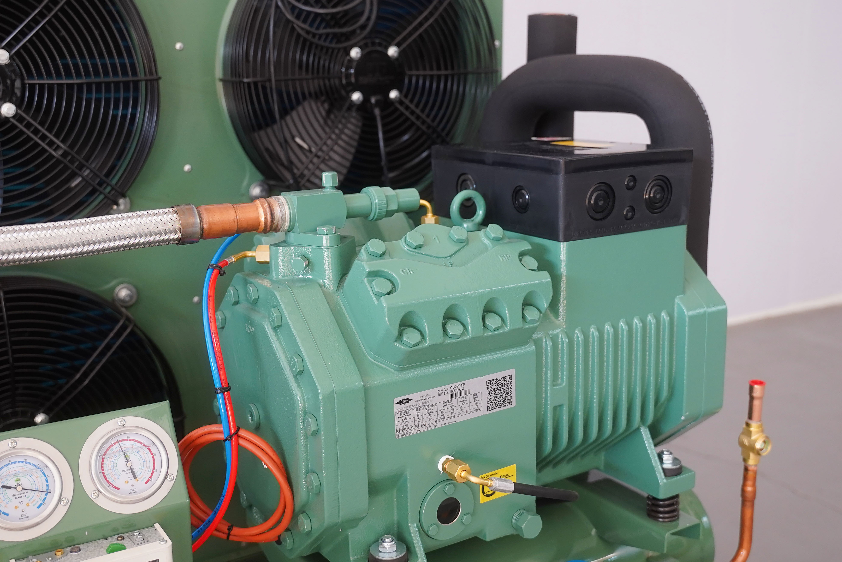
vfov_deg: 33.4
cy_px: 281
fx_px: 935
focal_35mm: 40
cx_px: 421
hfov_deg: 48.5
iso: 1000
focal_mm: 26.9
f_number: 2.8
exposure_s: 1/100
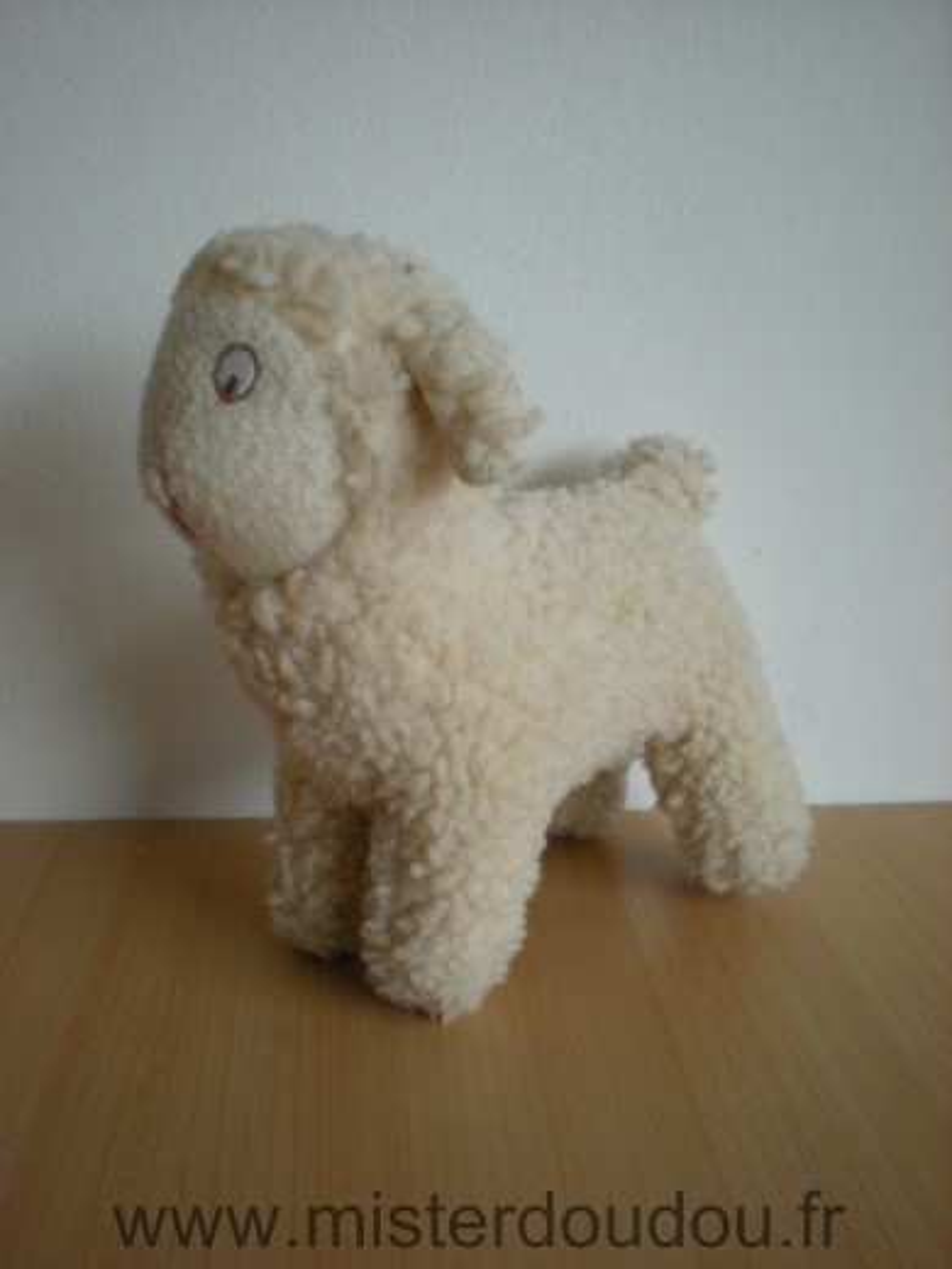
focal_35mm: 38
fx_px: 1393
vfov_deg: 49.0
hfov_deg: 37.7
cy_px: 634
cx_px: 476
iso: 200
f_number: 3.1
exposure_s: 1/23.7
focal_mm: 6.3
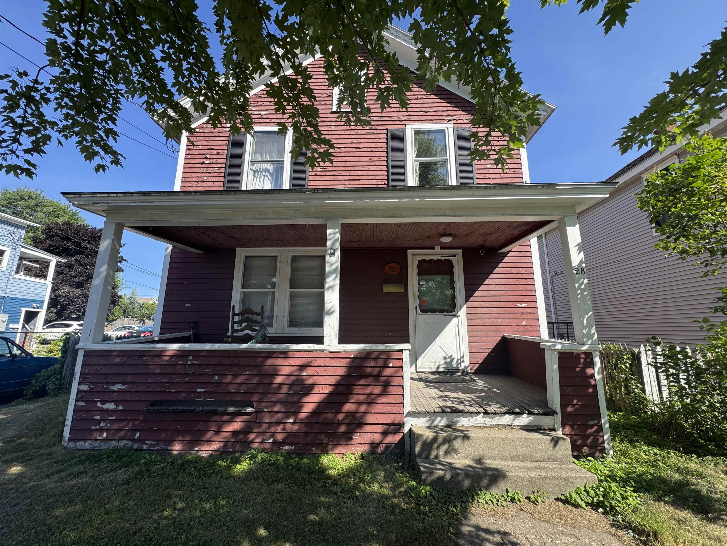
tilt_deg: +11.1
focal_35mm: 14
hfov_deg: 102.1
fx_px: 294
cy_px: 273
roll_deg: -0.9
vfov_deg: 85.7
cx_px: 364
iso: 40
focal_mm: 2.22
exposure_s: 1/556
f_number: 2.2
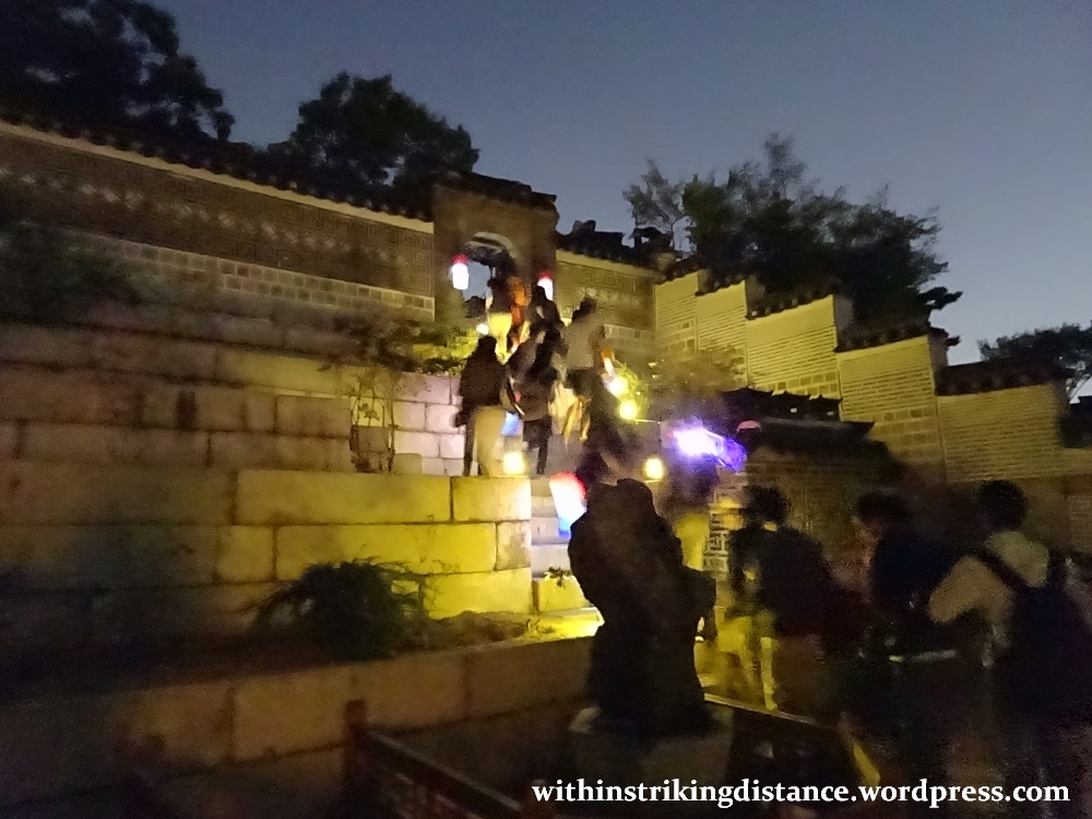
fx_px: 757
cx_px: 546
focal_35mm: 24
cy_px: 410
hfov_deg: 71.6
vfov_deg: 56.8
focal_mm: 4.1
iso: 12800
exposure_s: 1/4
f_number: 3.5
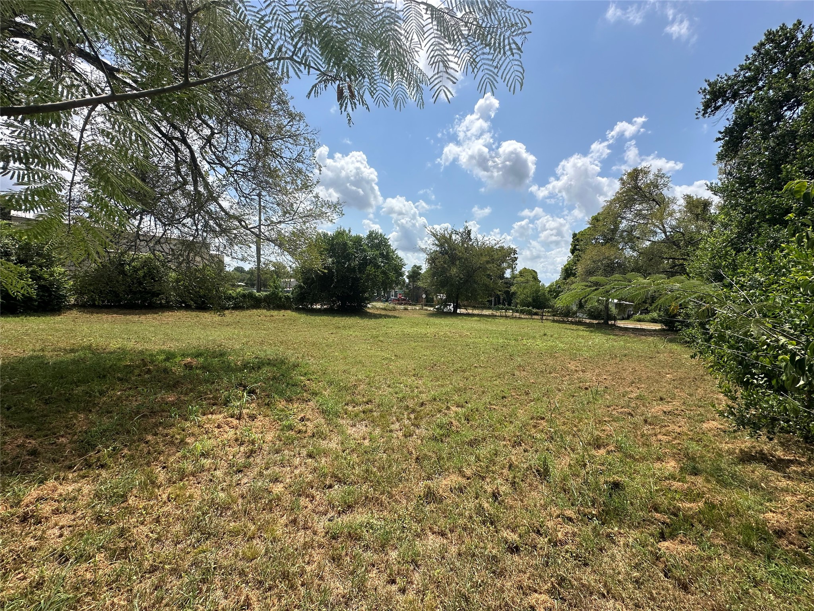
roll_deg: -4.9
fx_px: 329
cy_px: 306
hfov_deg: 102.1
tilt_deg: -0.2
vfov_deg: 85.7
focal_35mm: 14
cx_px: 407
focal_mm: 2.22
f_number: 2.2
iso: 50
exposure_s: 1/2618
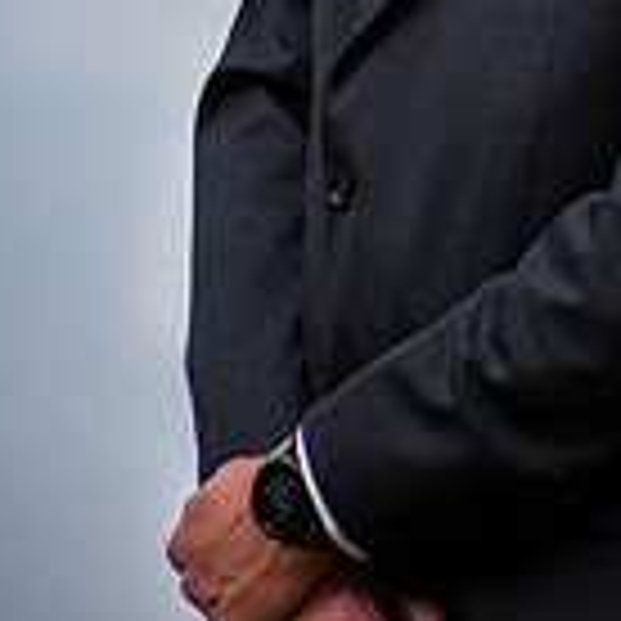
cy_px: -356
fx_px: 16034
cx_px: 544
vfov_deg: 2.2
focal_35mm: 790
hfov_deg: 2.2
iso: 320
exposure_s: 1/500
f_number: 5.6
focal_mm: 190
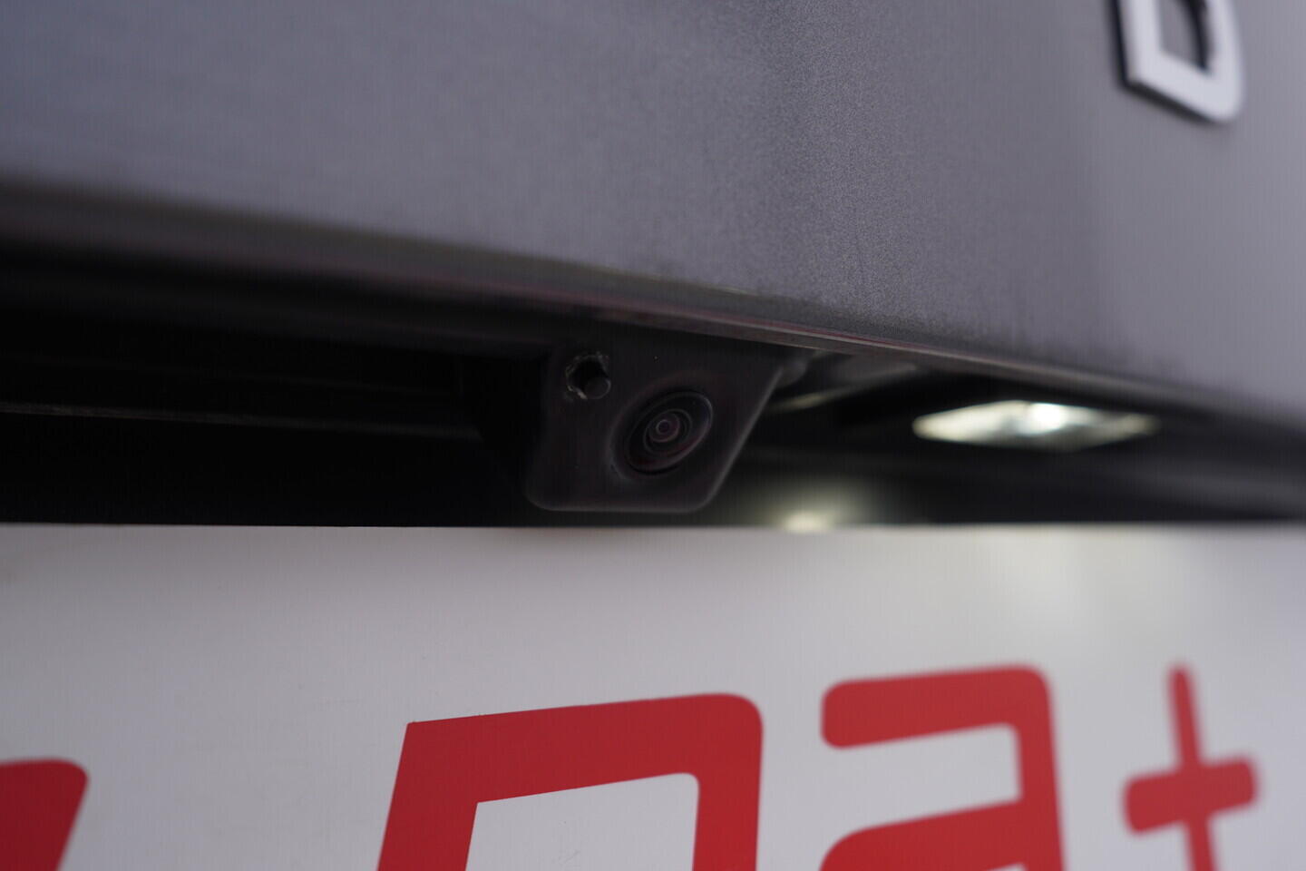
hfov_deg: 53.1
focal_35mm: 36
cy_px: 436
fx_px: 1306
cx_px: 653
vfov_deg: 36.9
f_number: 4
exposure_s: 1/60
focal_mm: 24
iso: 125
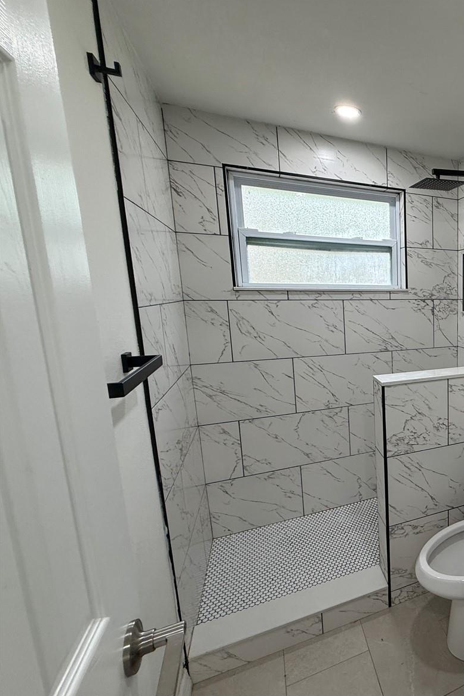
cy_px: 355
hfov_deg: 49.1
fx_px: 387
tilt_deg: -8.7
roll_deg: -0.6
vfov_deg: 84.0
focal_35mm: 20
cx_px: 477
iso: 160
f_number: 2.2
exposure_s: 1/120
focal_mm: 2.22
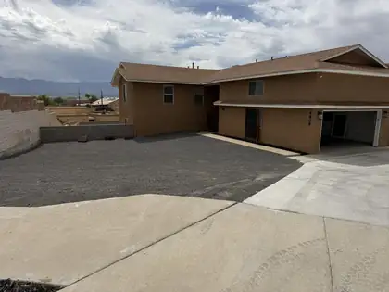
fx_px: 270
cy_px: 146
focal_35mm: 24
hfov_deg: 71.6
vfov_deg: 56.8
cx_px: 194
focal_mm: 6.76
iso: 80
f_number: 1.78
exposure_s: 1/10309
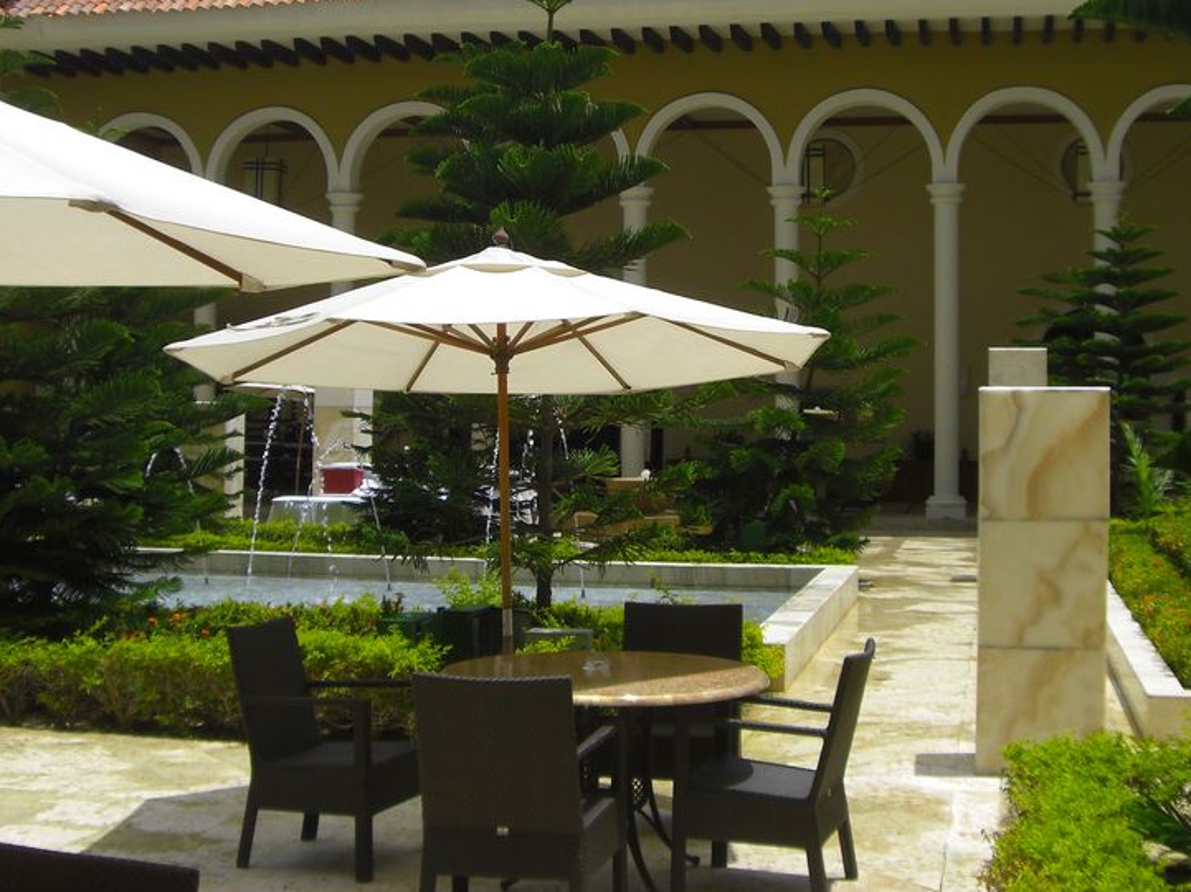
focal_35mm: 54
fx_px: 1857
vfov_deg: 26.8
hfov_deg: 35.5
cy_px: 276
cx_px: 646
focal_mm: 6.2
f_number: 8
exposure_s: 1/200
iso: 64
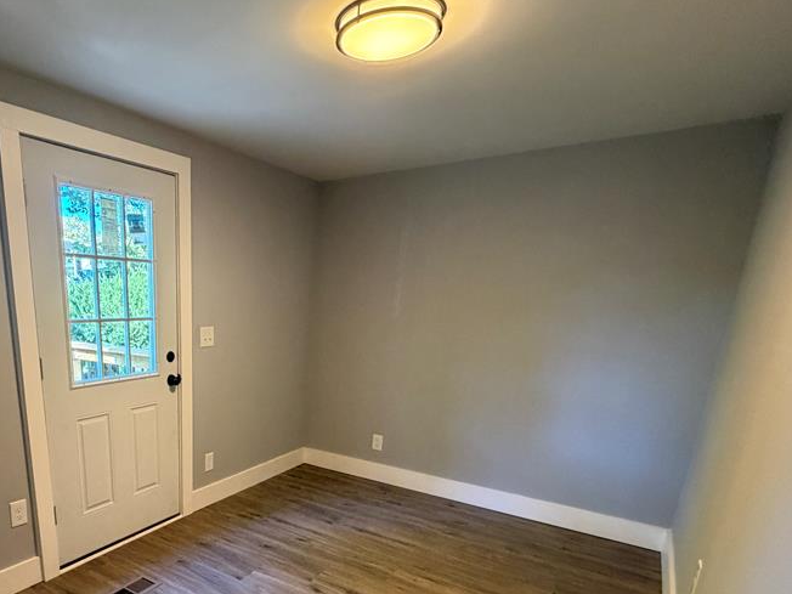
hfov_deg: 72.7
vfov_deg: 58.2
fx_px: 503
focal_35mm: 22
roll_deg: -1.1
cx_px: 231
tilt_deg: -14.7
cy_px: 440
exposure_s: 1/60
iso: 400
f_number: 2.2
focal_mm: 2.22
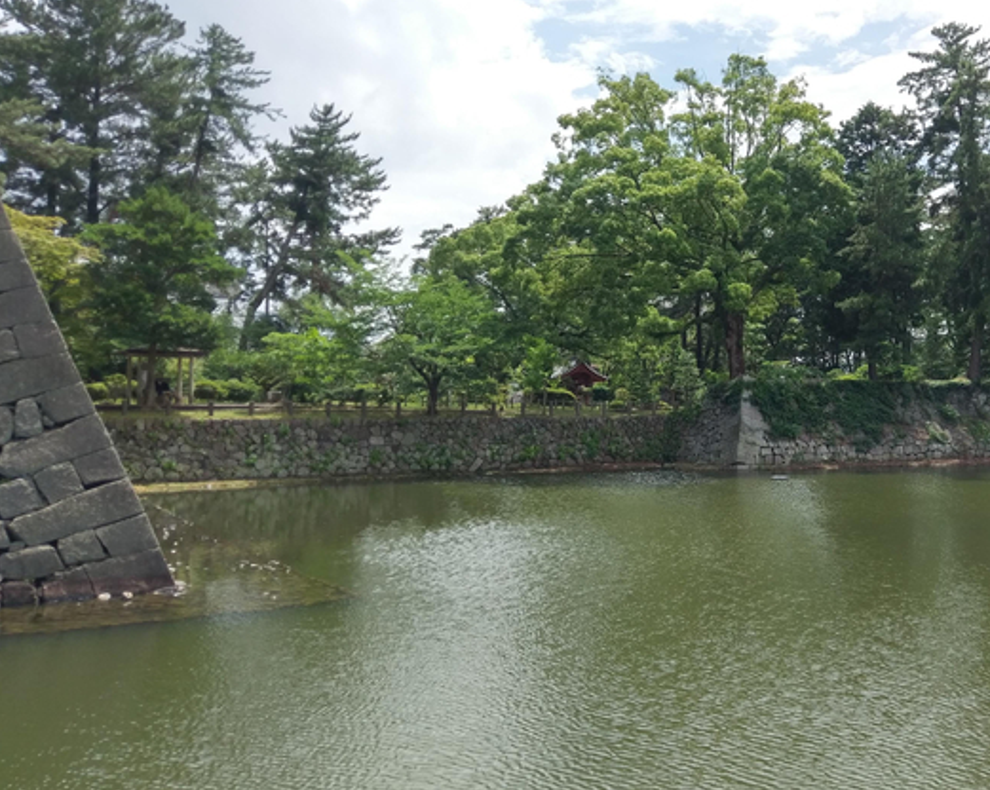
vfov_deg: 38.2
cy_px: 370
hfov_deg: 45.5
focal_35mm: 39
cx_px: 726
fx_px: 1142
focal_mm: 4.58
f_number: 1.8
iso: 100
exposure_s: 1/1500
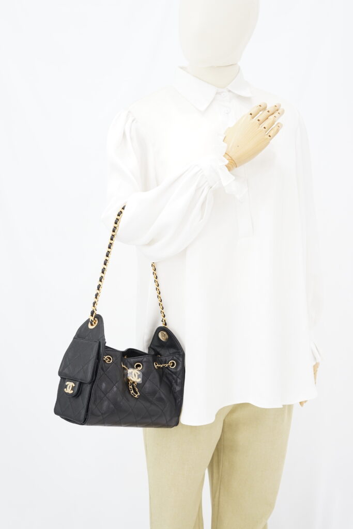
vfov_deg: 39.6
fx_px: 735
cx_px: 176
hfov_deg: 27.0
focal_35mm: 50
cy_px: 264
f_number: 6.3
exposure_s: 1/5
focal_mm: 50
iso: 640
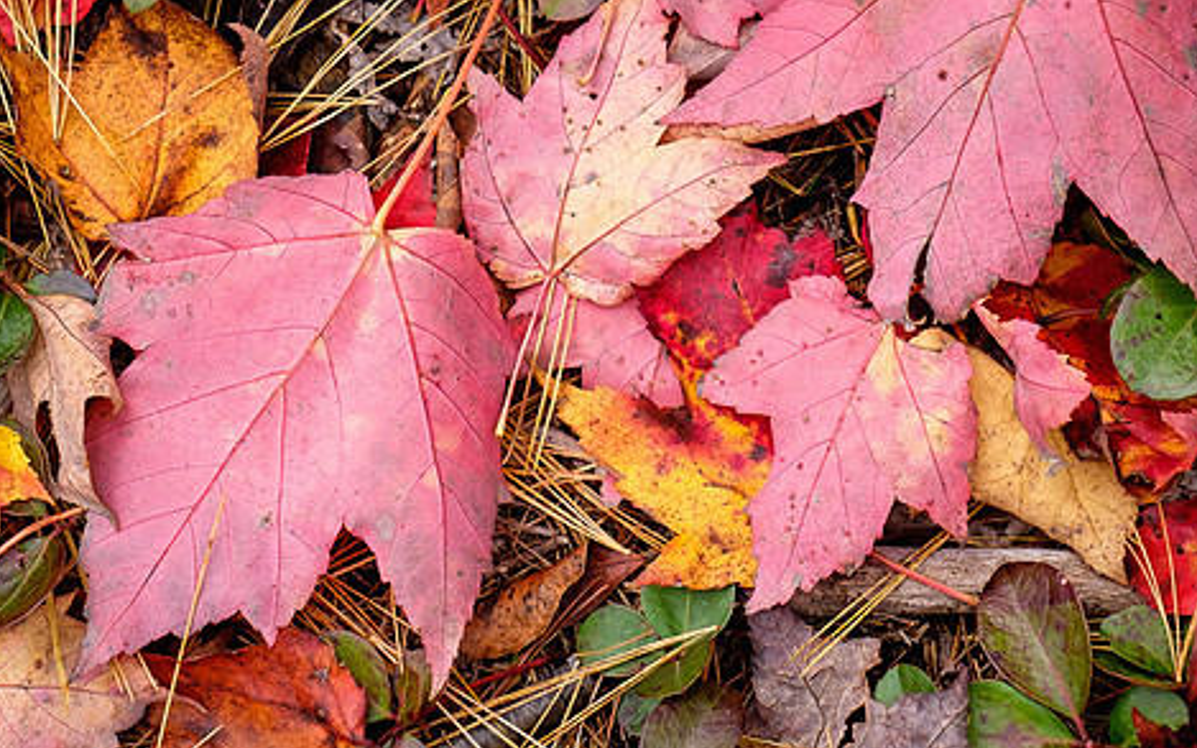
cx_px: 729
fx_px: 5023
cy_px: 342
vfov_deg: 8.5
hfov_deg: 13.6
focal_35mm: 154
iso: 640
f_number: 6.4
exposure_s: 1/250
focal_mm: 70.2
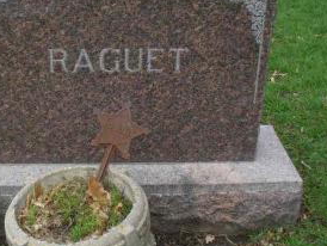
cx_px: 112
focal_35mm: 54
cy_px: 117
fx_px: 511
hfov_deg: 35.2
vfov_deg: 27.1
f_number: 2.8
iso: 80
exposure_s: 1/320
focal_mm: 6.1
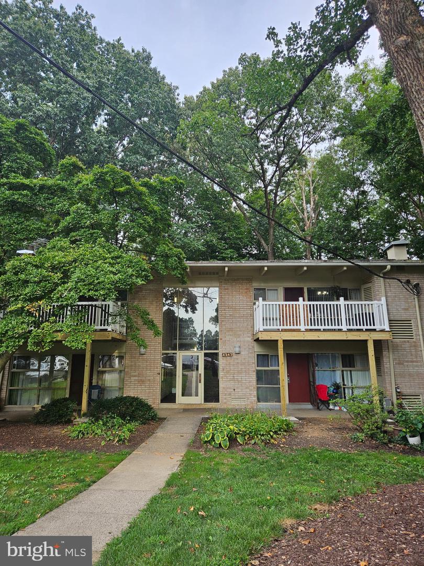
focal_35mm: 23
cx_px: 212
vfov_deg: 73.9
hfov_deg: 58.9
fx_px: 376
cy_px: 283
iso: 25
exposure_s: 1/297
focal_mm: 5.4
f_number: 1.8
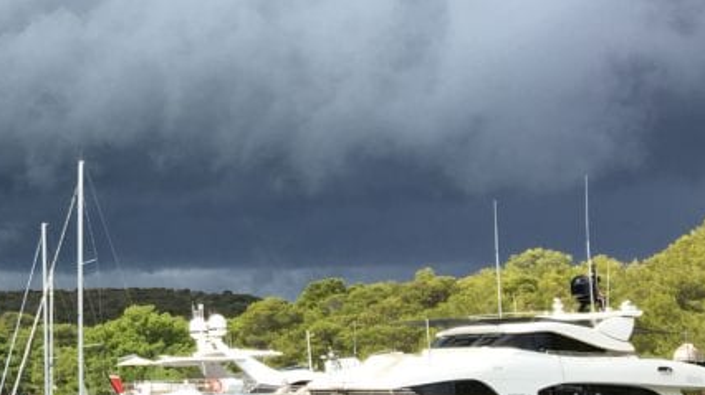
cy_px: 102
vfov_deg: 15.8
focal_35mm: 76
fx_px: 1420
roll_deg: +0.8
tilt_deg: +13.7
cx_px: -48
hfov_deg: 26.0
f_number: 2.2
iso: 25
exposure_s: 1/1166
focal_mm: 4.15
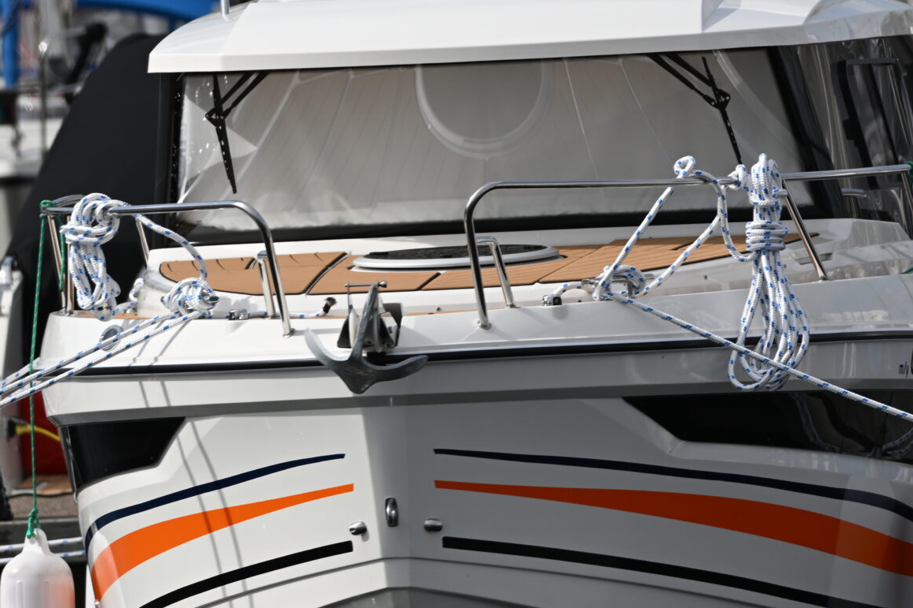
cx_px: 592
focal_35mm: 863
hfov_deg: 2.4
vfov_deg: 1.6
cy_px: 122
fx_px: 21882
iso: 100
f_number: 6
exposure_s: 1/800
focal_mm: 390
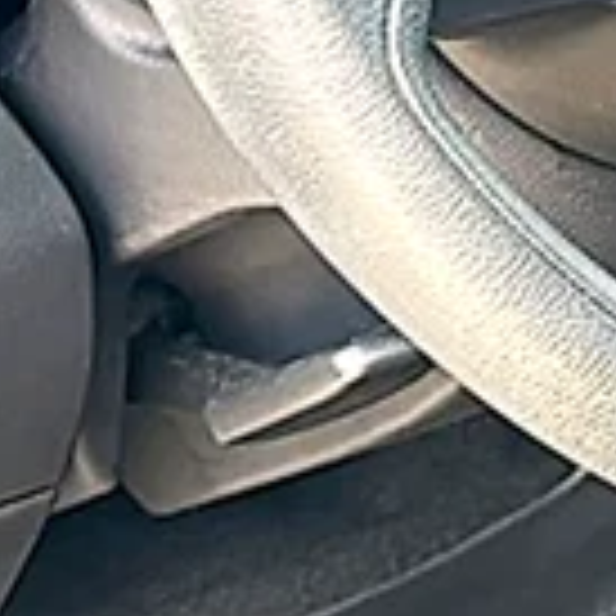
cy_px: -101
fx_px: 3463
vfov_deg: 10.0
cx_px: 1124
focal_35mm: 172
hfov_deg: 9.6
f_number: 1.78
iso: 100
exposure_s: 1/206
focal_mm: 6.86
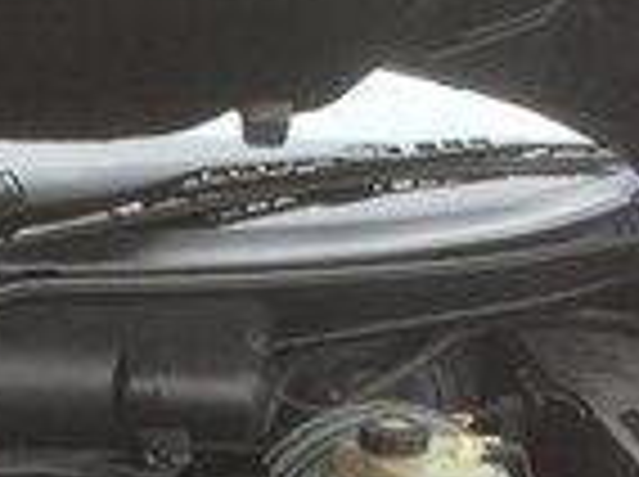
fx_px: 2488
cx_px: -27
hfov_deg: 14.4
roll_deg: -1.4
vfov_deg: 10.4
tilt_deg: -30.7
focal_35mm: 135
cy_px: 826
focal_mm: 4.15
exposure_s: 1/123
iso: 32
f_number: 2.2
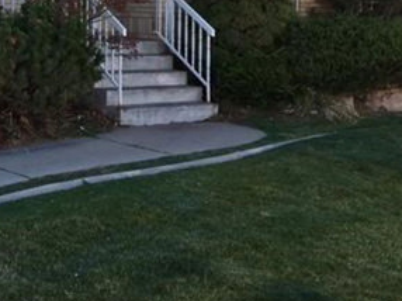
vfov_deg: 21.5
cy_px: -18
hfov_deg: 28.4
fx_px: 754
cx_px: 20
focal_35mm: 65
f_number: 2.2
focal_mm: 4.15
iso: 25
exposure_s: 1/437
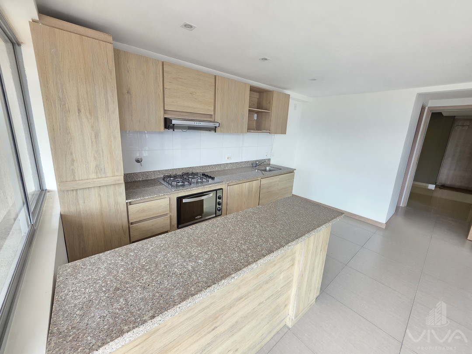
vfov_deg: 89.9
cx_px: 236
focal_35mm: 13
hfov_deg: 106.2
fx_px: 177
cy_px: 177
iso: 80
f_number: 1.9
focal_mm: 2.2
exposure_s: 1/120
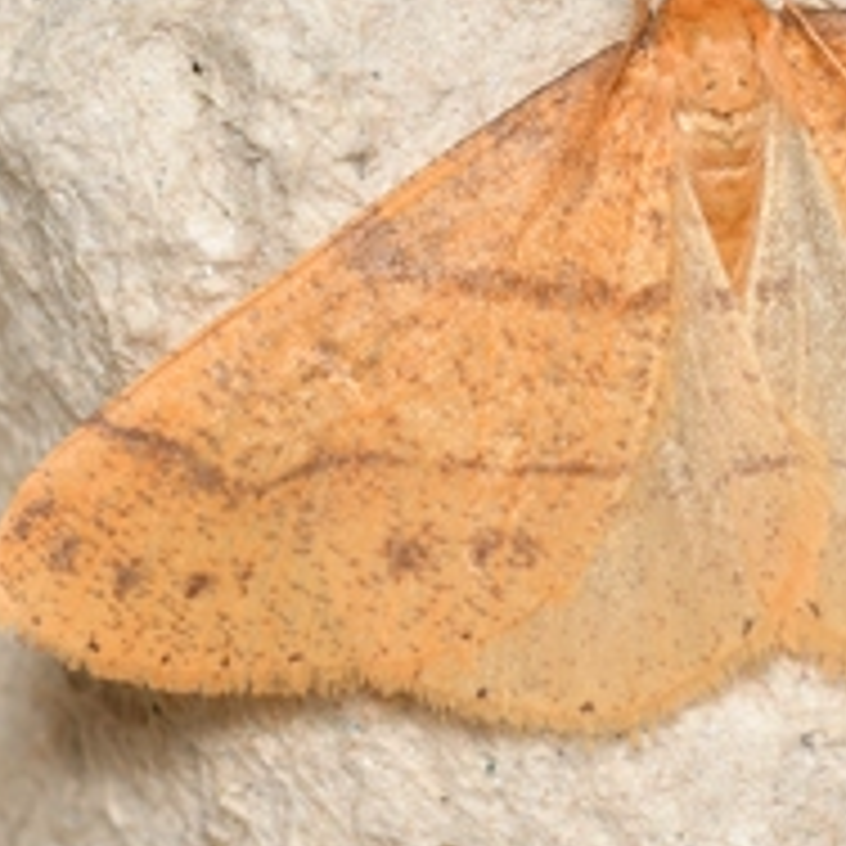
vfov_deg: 2.7
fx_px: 17973
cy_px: 315
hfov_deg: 2.7
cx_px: 765
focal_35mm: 650
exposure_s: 1/250
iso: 100
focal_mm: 150
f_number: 10
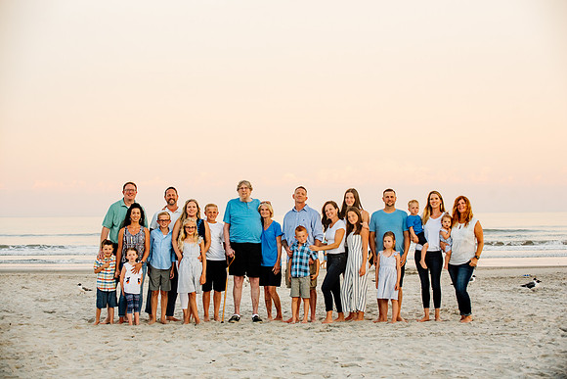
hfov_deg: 25.4
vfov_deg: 17.1
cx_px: 284
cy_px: 190
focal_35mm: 80
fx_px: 1260
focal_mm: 80
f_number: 4.5
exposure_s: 1/400
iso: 400
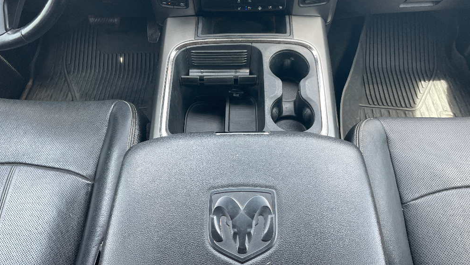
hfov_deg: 66.1
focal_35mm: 29
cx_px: 238
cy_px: 92
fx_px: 361
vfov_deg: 39.8
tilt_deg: -49.6
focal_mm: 4.2
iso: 100
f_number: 1.6
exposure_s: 1/121
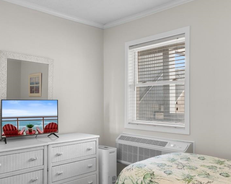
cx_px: 98
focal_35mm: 32
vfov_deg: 45.3
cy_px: 116
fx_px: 219
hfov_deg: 55.4
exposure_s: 1/4
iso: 100
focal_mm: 10
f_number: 4.5
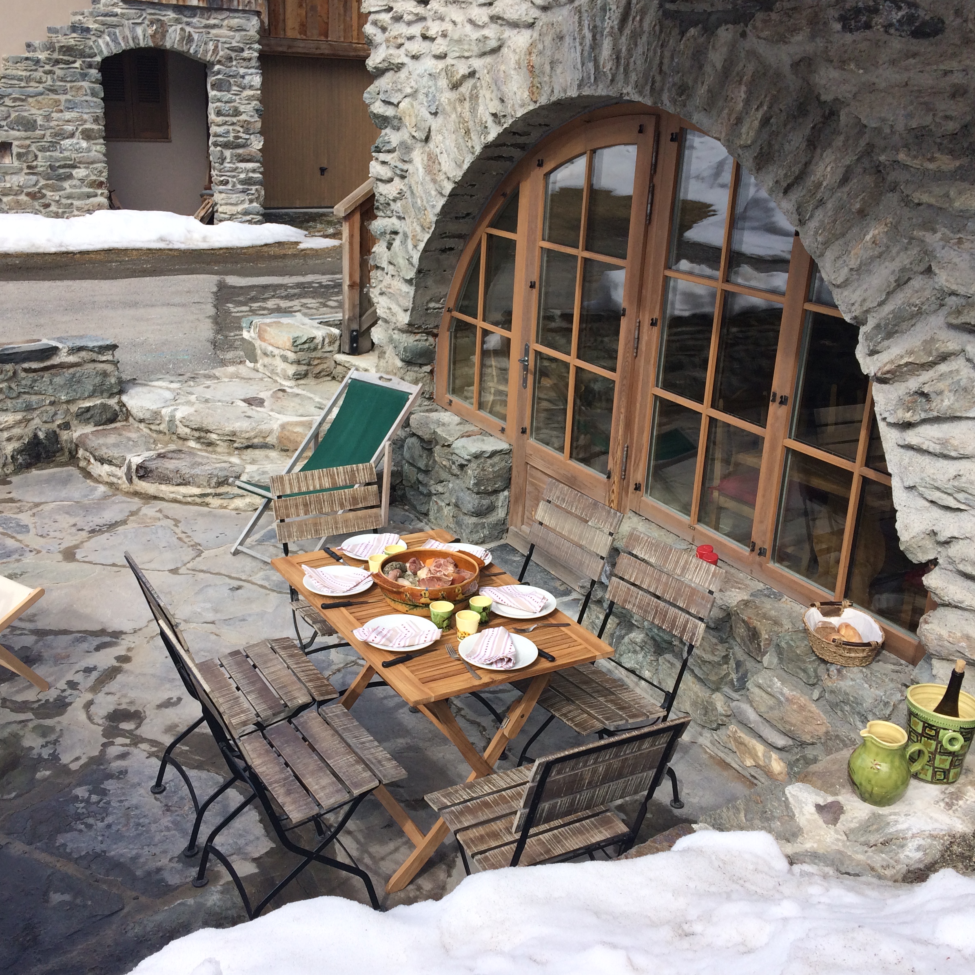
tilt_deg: -20.0
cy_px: 486
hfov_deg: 47.2
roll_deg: -2.1
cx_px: 446
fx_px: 1115
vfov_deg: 47.2
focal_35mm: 35
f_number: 2.2
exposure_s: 1/1466
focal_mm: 4.15
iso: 32
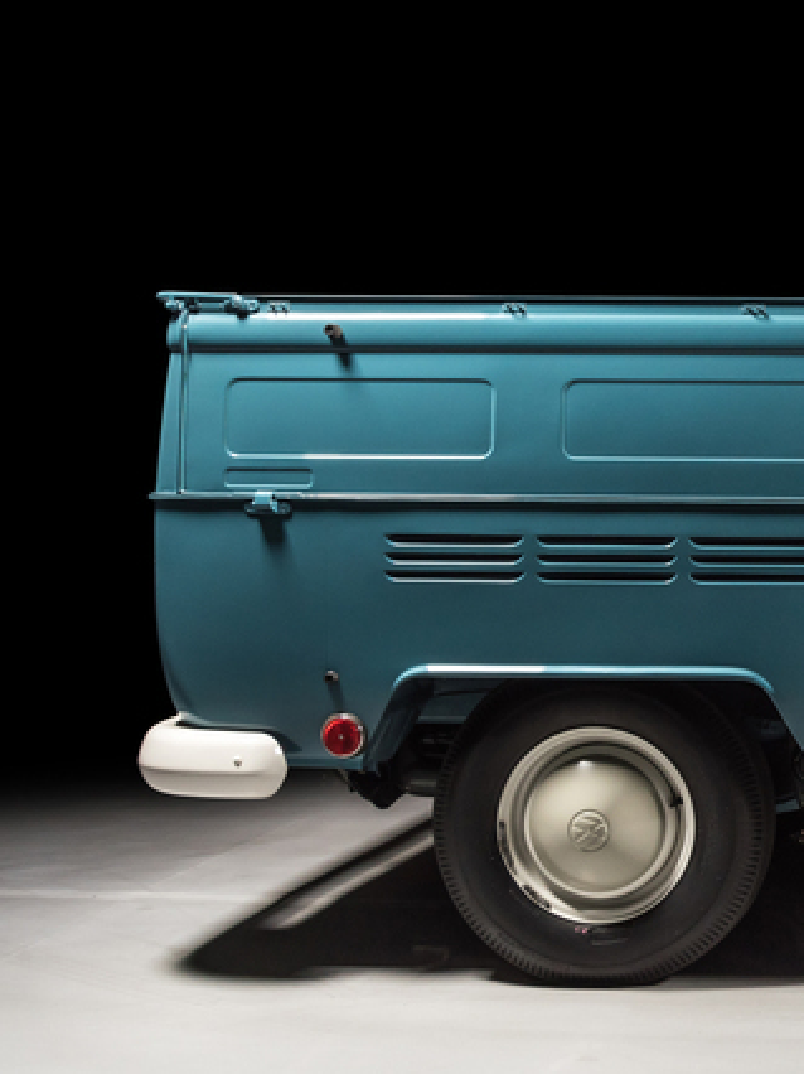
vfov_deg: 27.7
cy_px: 417
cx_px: 1174
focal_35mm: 70
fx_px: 2170
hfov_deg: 18.7
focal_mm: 31
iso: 400
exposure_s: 1/200
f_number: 10
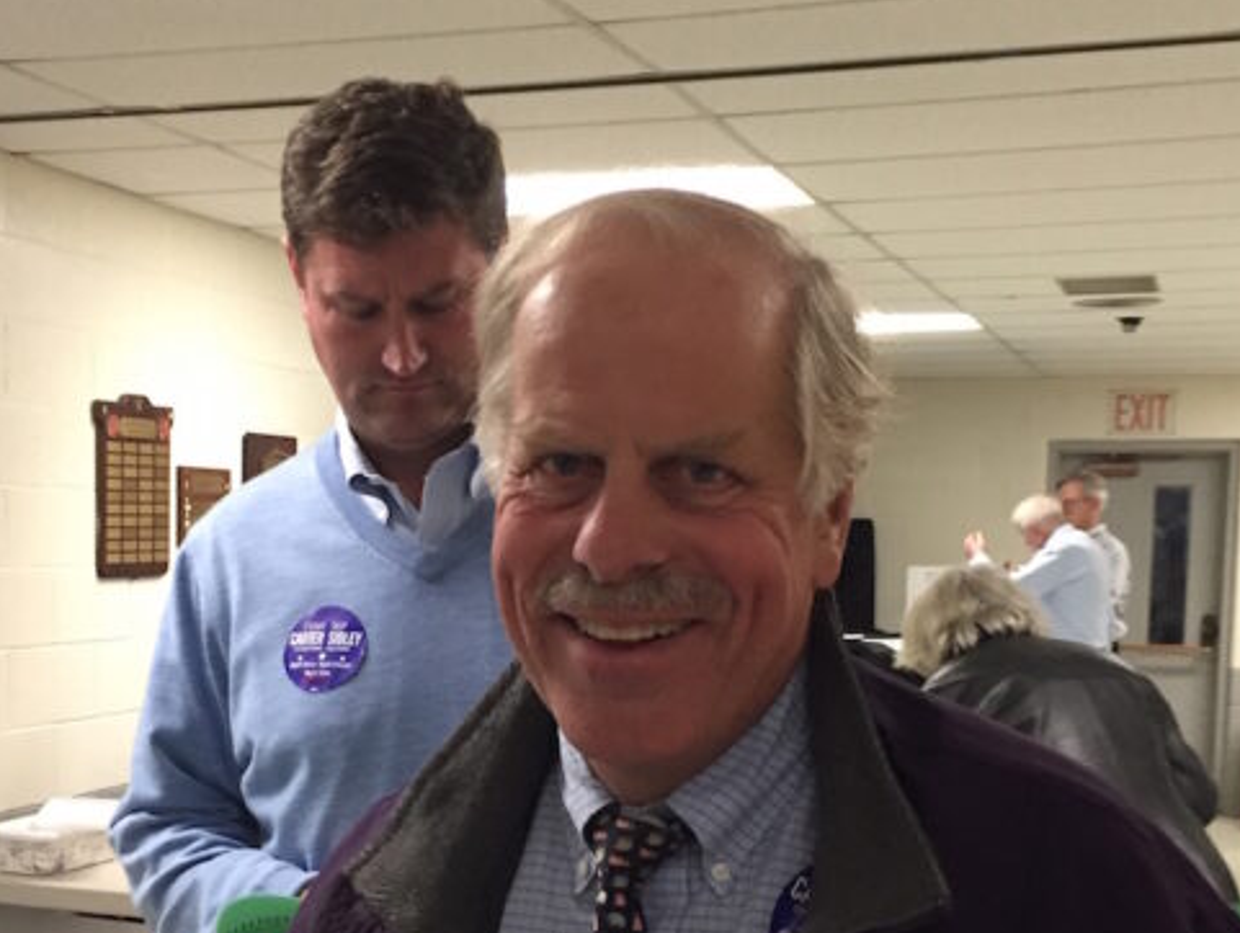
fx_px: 1686
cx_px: 614
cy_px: 544
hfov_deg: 40.4
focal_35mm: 47
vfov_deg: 30.9
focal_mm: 4.15
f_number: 2.2
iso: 200
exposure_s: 1/30
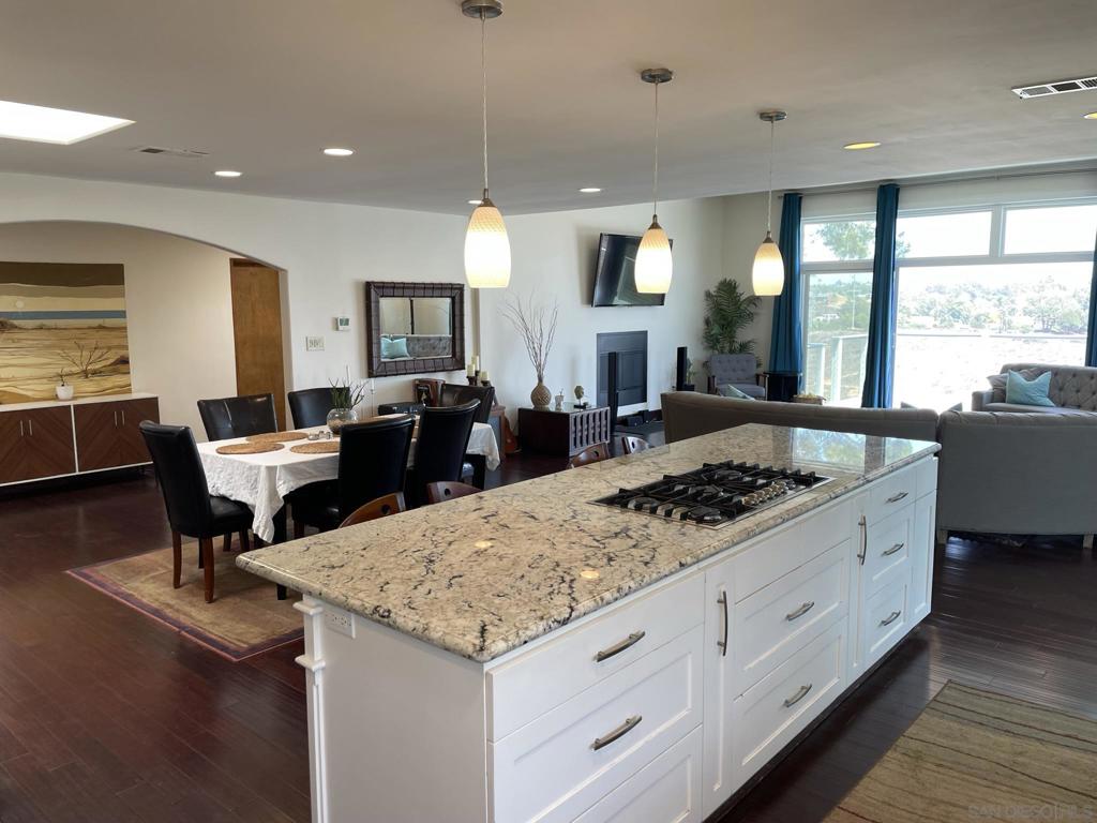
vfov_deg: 53.1
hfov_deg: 67.3
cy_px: 412
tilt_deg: -7.0
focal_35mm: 26
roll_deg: +1.0
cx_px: 548
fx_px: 824
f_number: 1.6
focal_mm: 4.2
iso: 64
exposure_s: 1/120
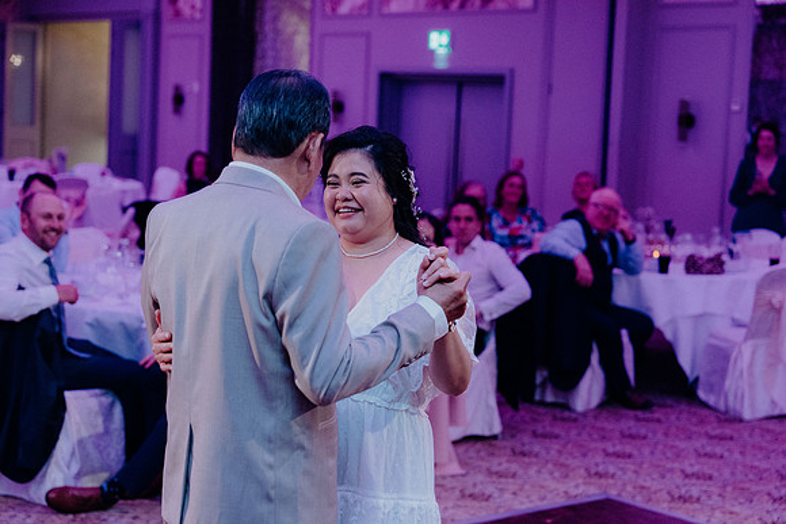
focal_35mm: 70
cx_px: 393
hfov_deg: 28.8
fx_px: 1529
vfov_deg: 19.5
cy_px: 262
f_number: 3.5
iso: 3200
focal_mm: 70
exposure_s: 1/160
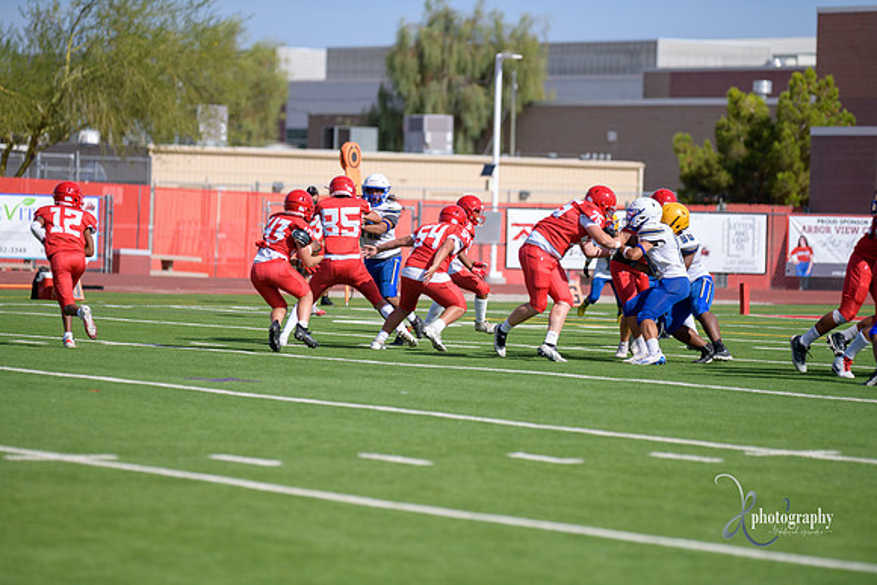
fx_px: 4751
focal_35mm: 195
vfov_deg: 7.0
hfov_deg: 10.5
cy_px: 292
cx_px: 438
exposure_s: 1/3200
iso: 200
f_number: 2.8
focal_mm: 195
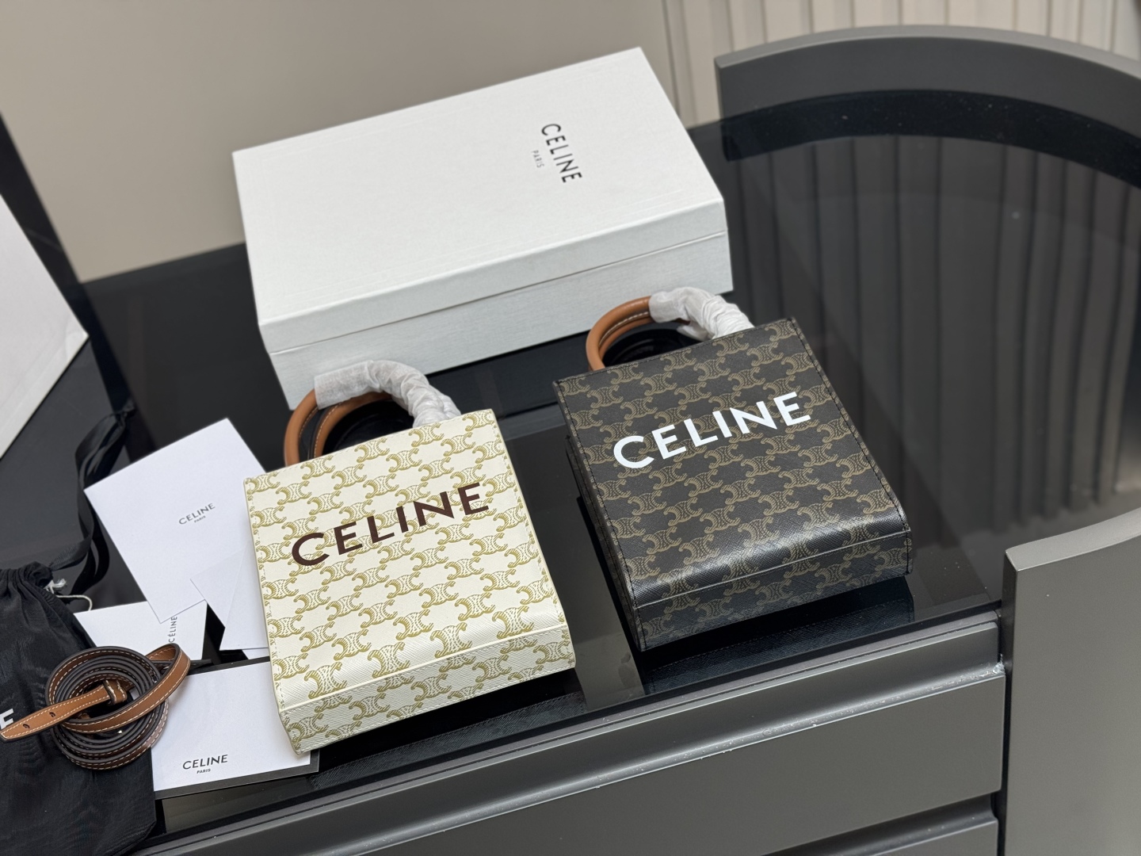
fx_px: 1582
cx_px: 570
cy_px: 428
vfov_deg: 30.3
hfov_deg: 39.7
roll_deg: +12.2
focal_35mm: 48
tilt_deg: -41.7
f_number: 1.78
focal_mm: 6.76
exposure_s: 1/102
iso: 100
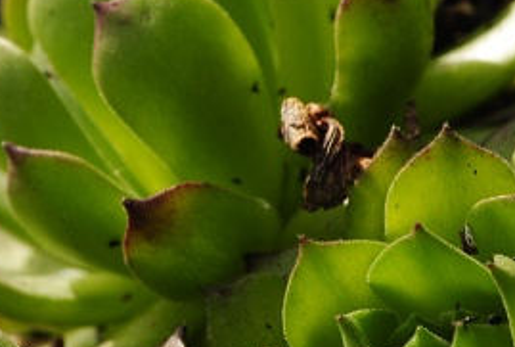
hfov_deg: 5.4
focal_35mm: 378
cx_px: 78
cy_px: 196
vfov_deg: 3.7
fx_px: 5430
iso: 100
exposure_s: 1/160
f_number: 9
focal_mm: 85
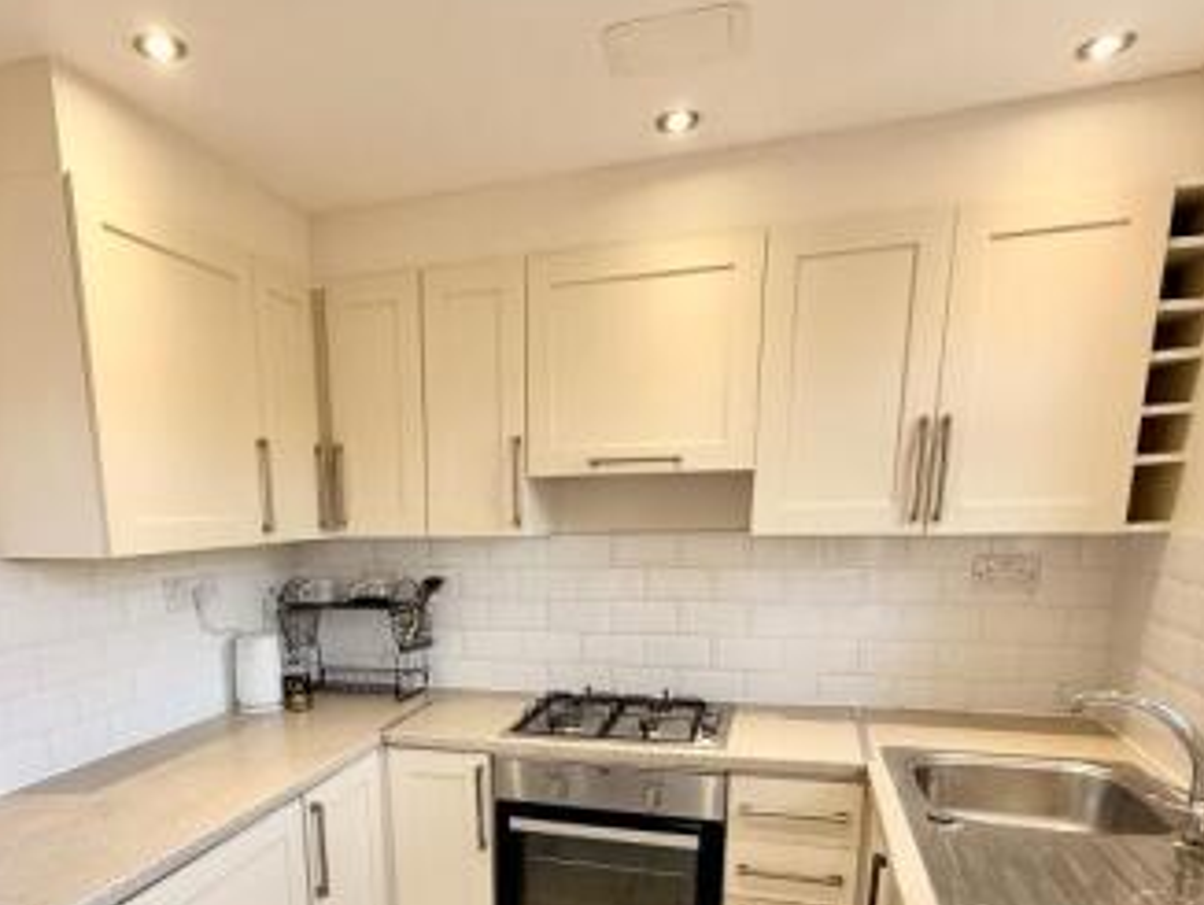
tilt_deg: -12.7
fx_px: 870
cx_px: 475
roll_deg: +0.7
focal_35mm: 25
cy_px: 707
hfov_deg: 68.6
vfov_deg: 51.9
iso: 125
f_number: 2.2
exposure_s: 1/99
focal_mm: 2.22
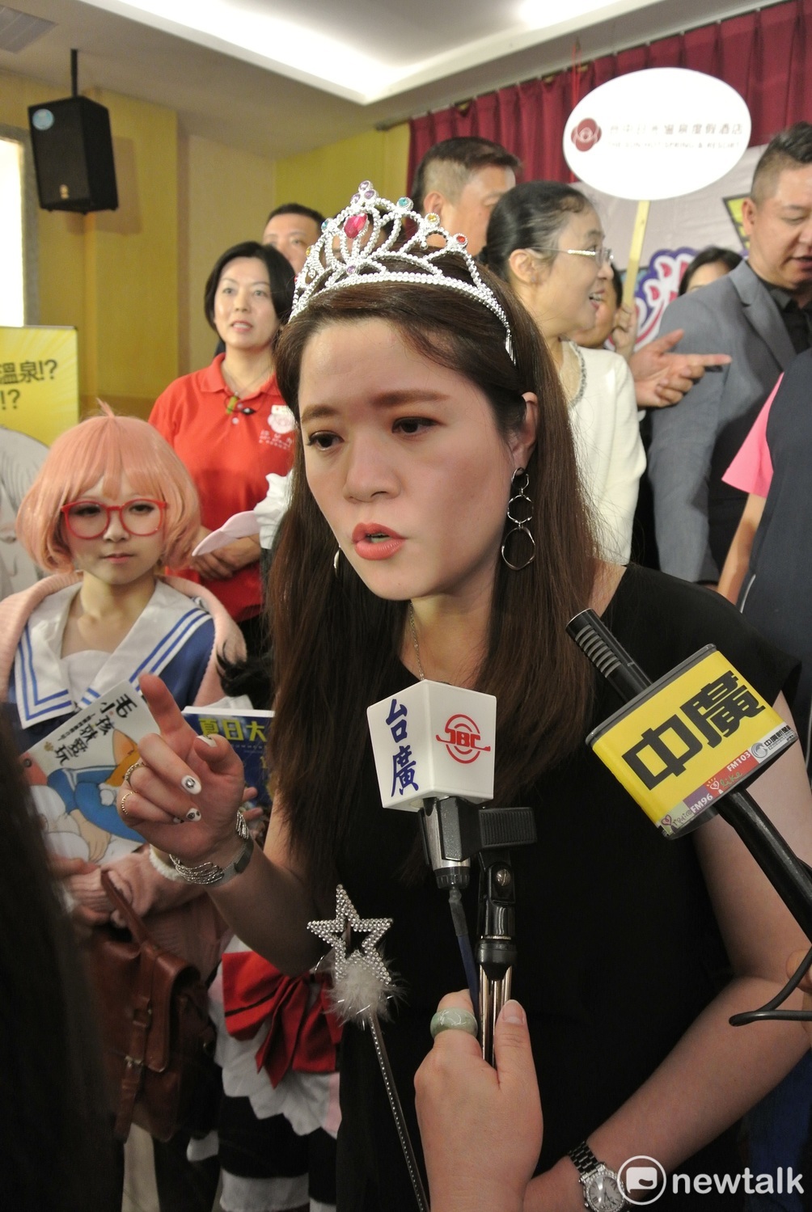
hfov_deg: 48.1
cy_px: 606
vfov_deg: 67.3
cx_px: 406
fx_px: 910
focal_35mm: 27
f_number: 3.5
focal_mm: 10
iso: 560
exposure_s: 1/60
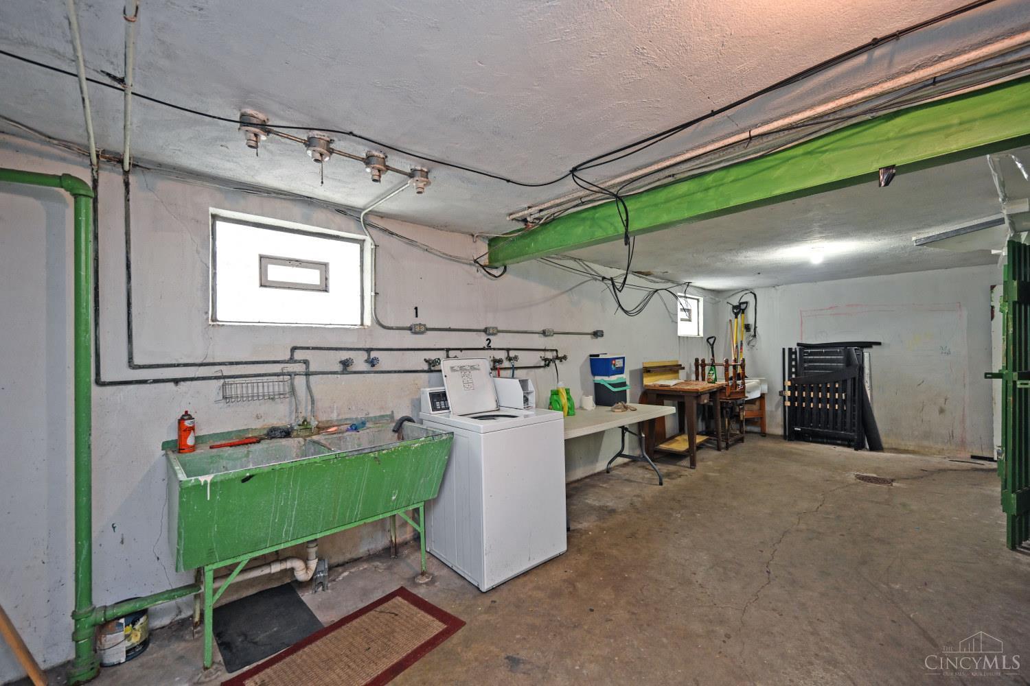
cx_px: 515
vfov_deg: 81.2
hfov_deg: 104.3
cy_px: 343
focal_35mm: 14
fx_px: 401
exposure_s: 1/60
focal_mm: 14
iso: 640
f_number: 4
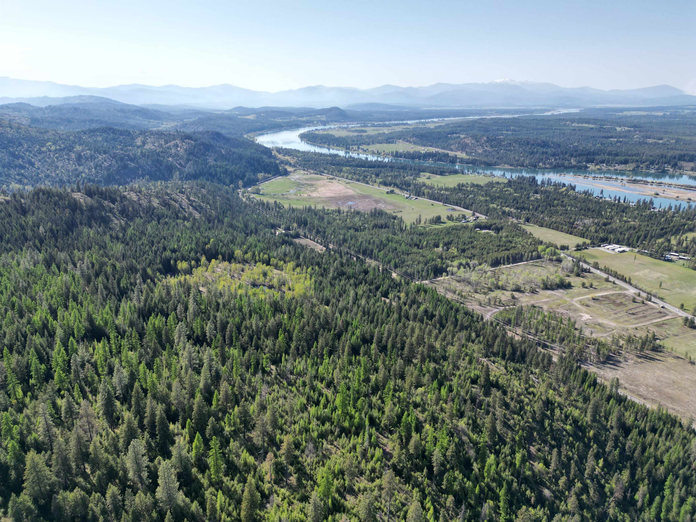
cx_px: 348
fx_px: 483
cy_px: 261
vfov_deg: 56.8
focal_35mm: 24
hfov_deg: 71.6
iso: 100
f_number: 1.7
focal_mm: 6.72
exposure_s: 1/2500
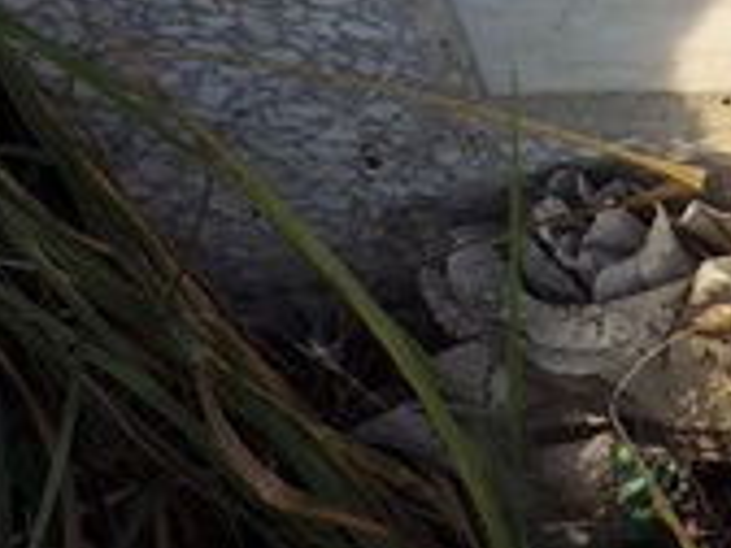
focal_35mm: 238
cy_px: -61
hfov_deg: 8.0
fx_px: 5026
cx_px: 1360
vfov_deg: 6.2
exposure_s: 1/954
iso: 50
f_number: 1.7
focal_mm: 4.71
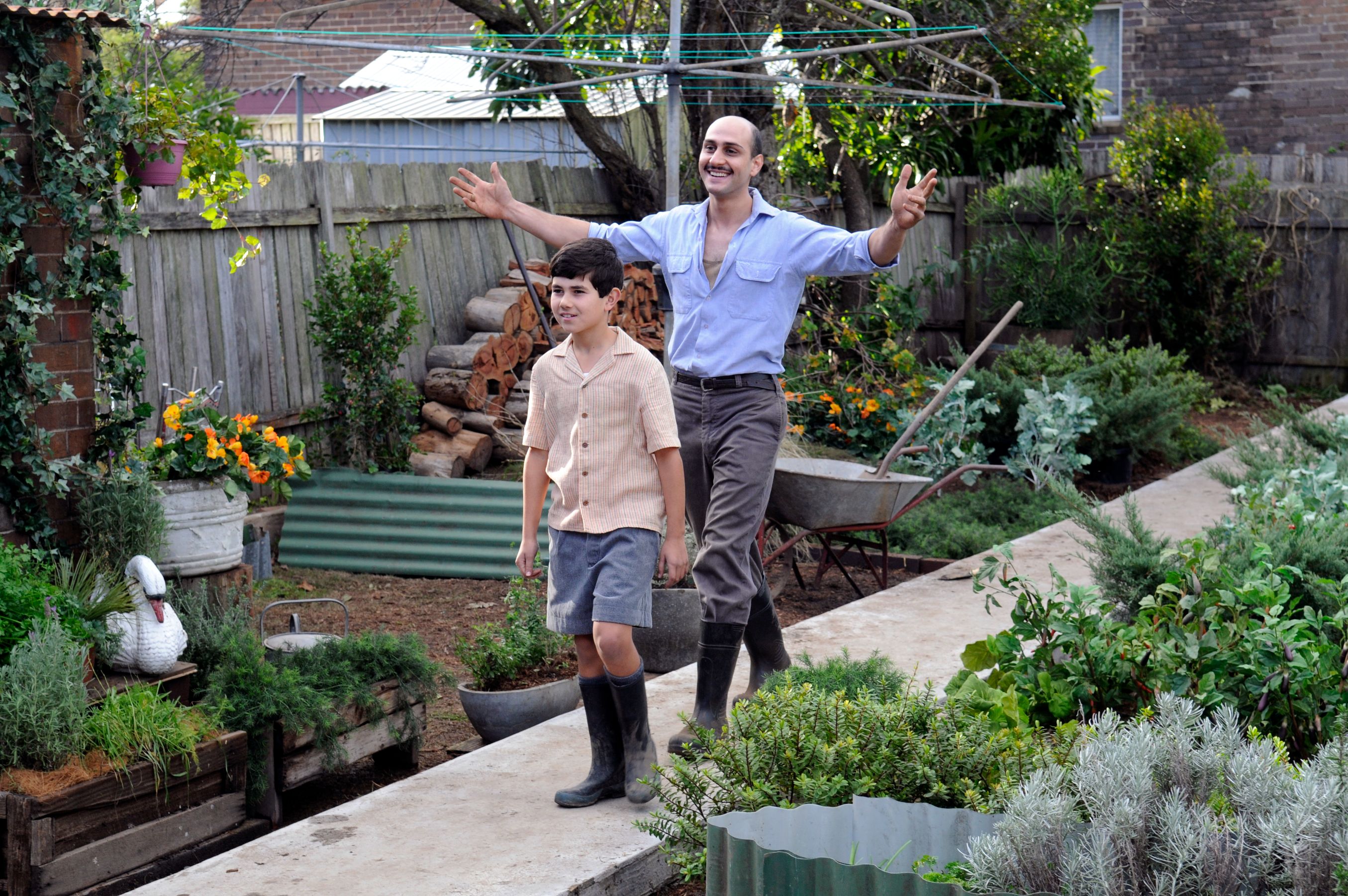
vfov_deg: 20.6
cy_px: 448
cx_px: 674
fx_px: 2468
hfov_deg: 30.5
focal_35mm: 66
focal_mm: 44
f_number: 5.6
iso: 400
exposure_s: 1/250
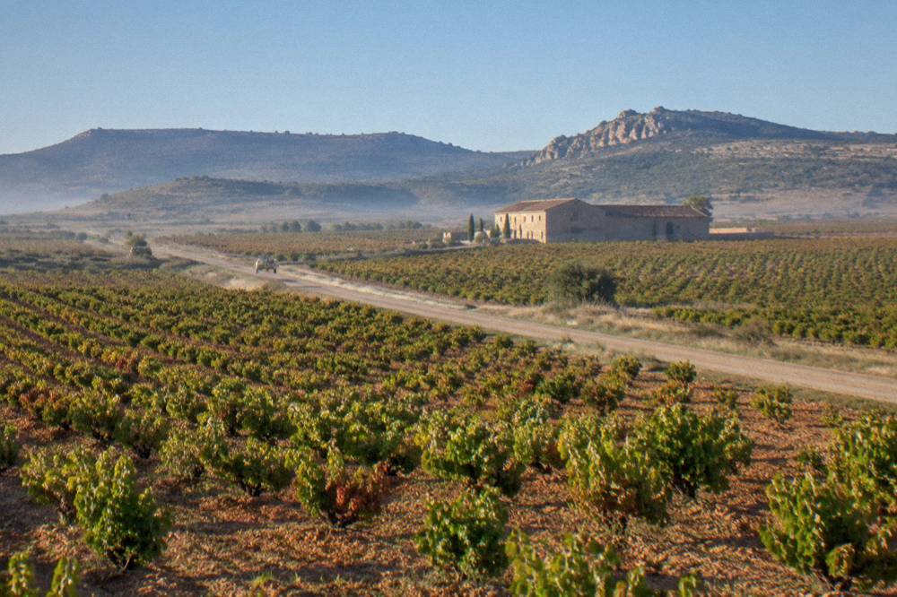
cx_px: 448
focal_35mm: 40
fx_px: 996
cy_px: 298
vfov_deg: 33.4
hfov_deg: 48.5
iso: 200
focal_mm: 40
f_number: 11
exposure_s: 1/100
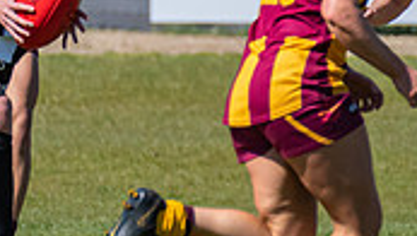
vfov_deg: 0.4
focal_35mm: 3365
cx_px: -175
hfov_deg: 0.6
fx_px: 37271
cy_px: 34
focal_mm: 550
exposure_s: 1/4000
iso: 800
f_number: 8
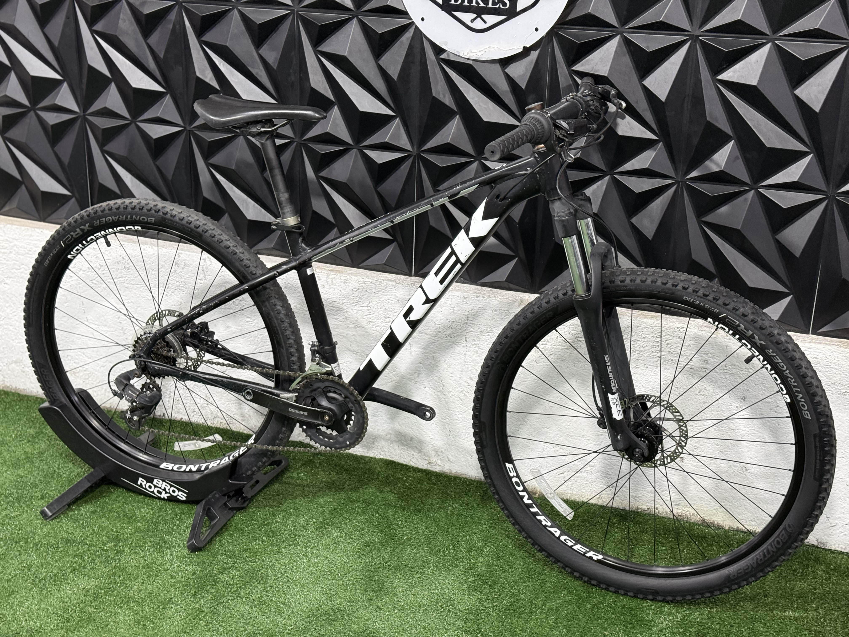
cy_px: 318
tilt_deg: -20.5
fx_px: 1177
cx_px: 424
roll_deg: -1.5
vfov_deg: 30.3
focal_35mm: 48
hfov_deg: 39.7
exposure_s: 1/60
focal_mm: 6.76
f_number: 1.78
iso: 200
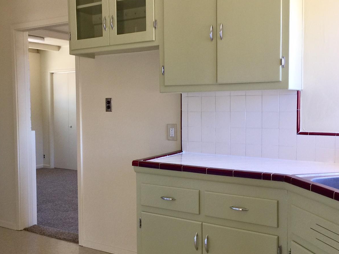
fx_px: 392
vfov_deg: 36.0
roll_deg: +1.2
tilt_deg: -3.5
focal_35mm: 40
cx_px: 145
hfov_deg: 46.7
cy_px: 127
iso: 32
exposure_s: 1/40
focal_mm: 4.15
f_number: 2.2
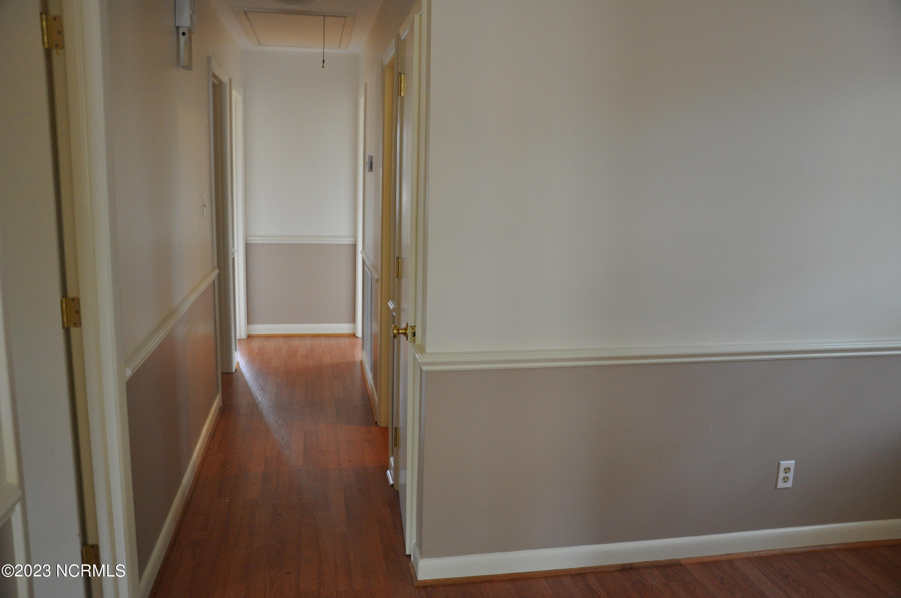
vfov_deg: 41.6
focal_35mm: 32
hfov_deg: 59.6
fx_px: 787
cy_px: 299
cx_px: 450
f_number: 3.8
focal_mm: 21
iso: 800
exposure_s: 1/50
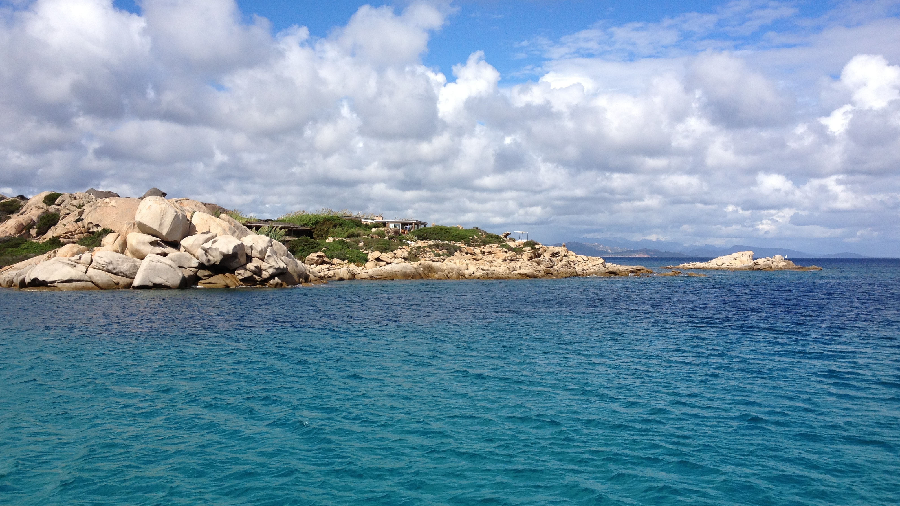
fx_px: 931
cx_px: 443
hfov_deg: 51.6
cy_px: 221
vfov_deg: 30.4
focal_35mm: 39
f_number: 2.4
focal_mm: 4.28
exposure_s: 1/2632
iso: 64
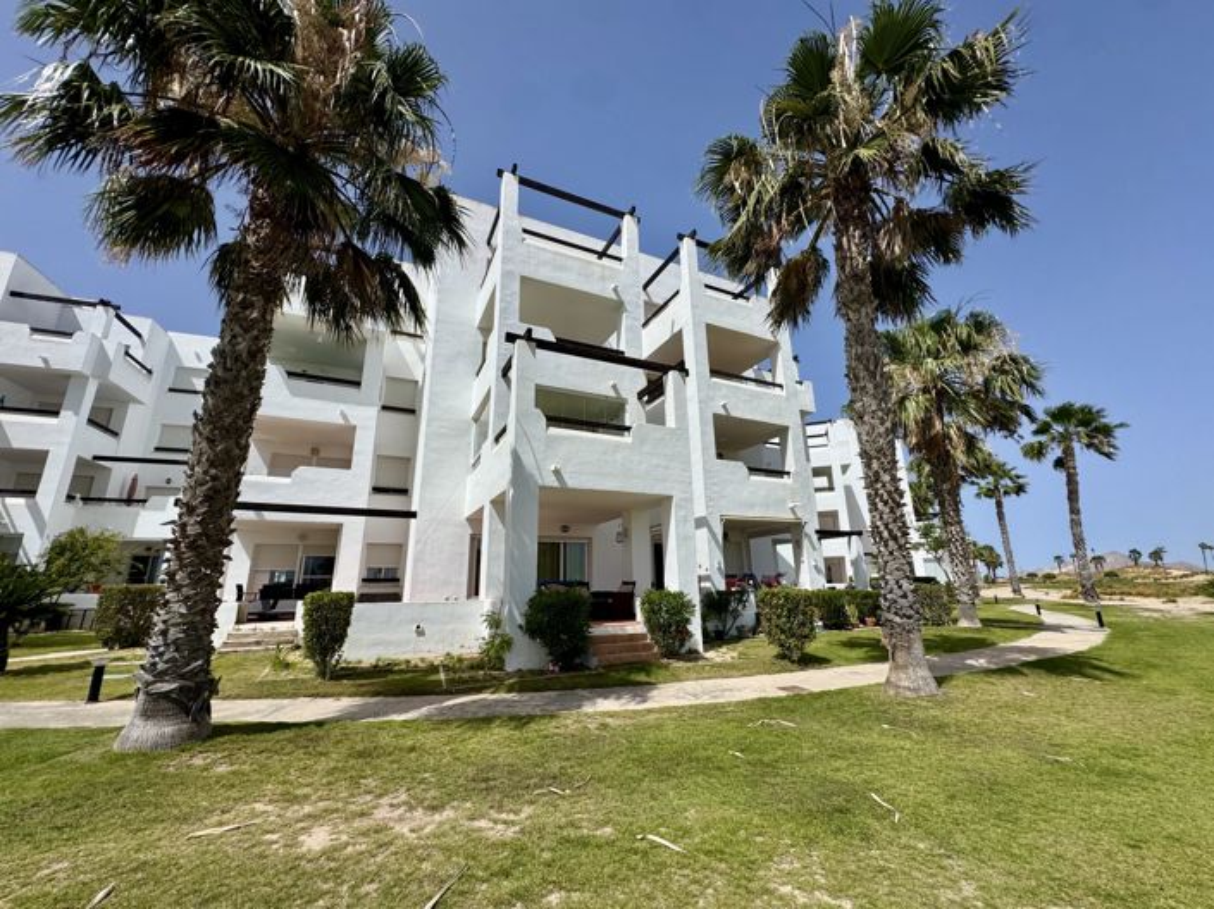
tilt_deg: +16.0
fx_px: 491
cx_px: 607
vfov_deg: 85.6
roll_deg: +1.3
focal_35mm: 14
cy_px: 454
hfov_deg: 102.1
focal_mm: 2.22
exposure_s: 1/3906
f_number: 2.2
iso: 40
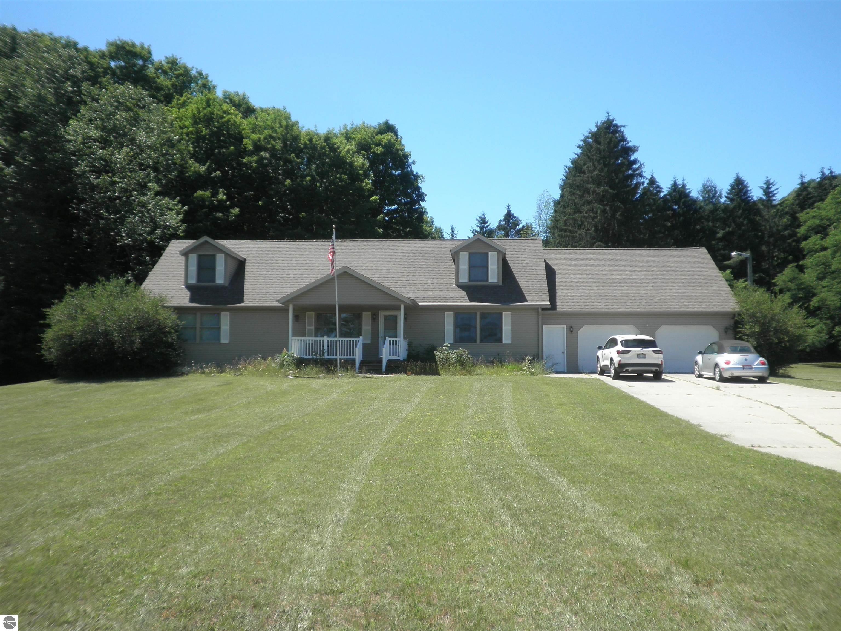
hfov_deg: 58.4
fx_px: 753
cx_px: 420
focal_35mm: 31
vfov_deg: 45.4
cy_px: 316
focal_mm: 5.5
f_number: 2.8
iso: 64
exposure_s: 1/640
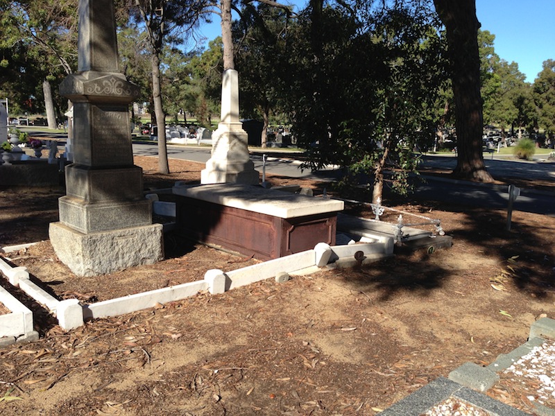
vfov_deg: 42.9
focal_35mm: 33
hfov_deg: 55.4
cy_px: 208
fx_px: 529
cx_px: 278
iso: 50
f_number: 2.4
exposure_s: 1/968
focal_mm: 4.13
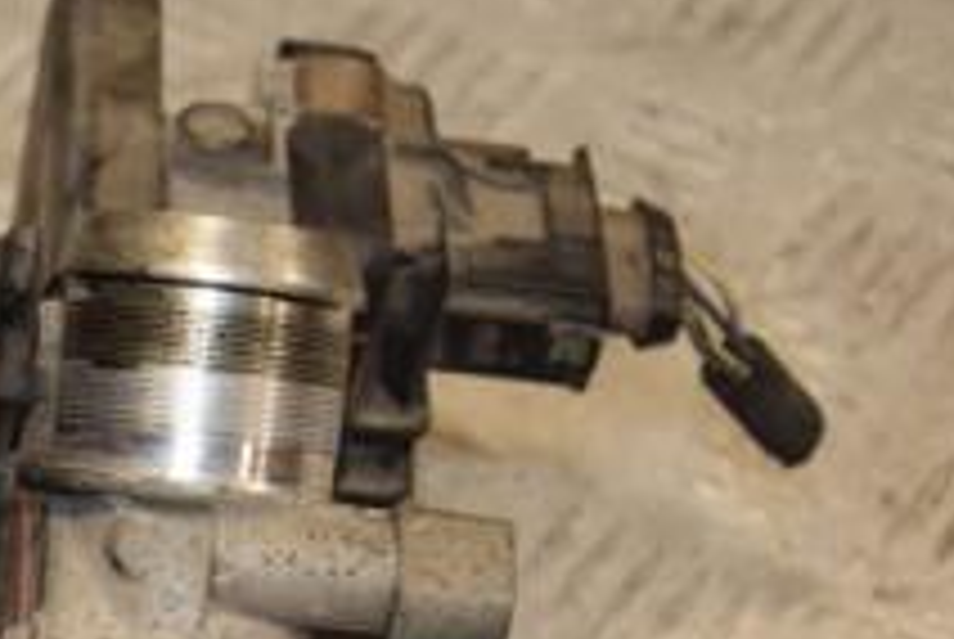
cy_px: 648
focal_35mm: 178
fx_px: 4723
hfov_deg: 11.3
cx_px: -189
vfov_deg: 7.7
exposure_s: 1/200
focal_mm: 42
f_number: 5.6
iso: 800
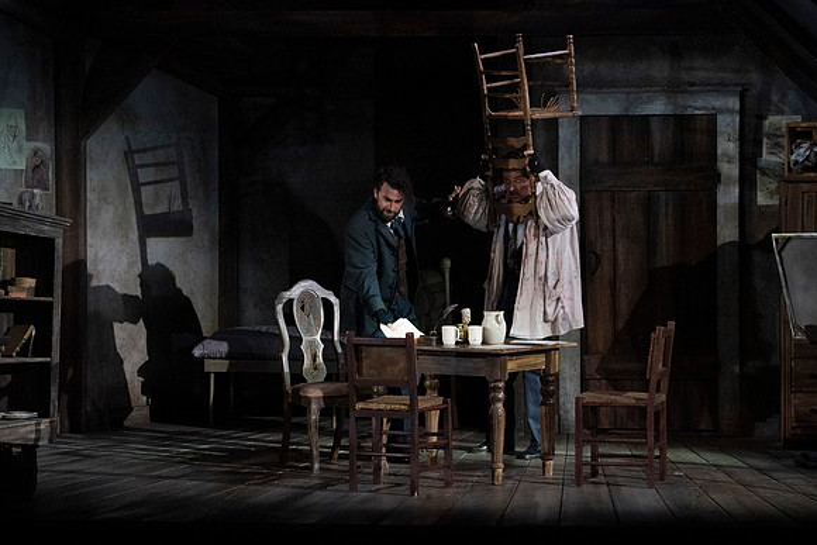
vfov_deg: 8.0
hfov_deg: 12.0
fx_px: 3881
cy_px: 272
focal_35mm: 171
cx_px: 408
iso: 16000
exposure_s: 1/320
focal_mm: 171
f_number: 13
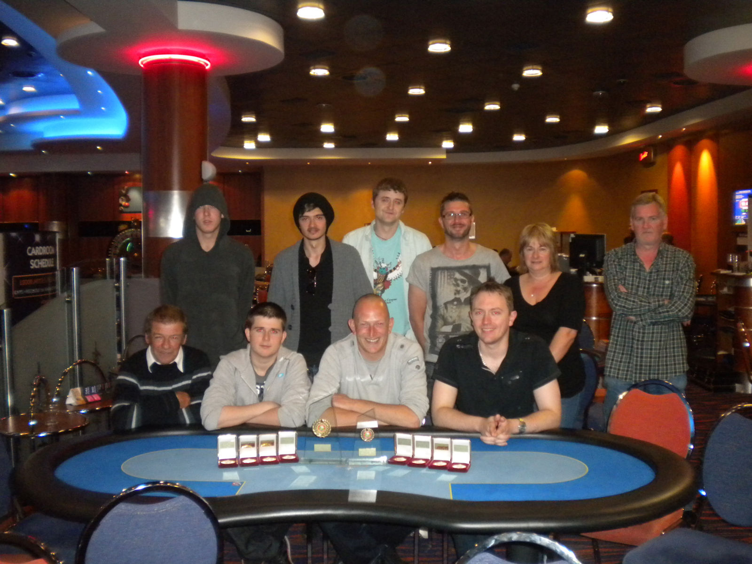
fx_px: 760
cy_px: 282
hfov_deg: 52.6
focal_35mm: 35
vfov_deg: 40.7
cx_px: 376
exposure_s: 1/30
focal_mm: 6.3
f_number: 3.1
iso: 487
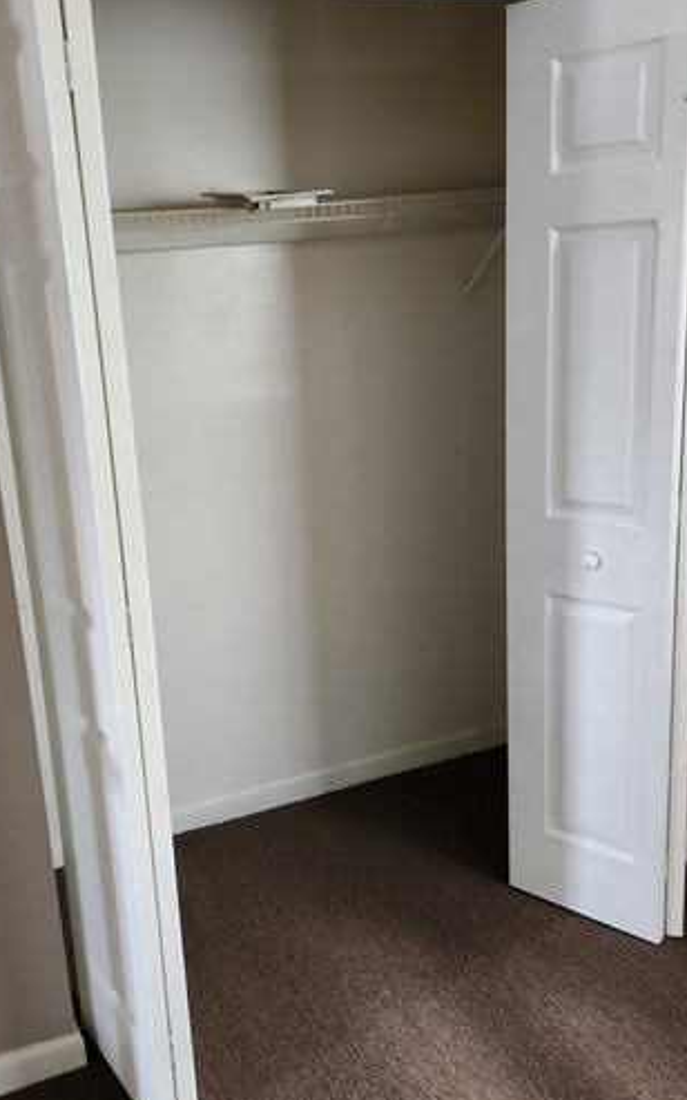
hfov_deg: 38.3
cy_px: 521
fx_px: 989
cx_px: 317
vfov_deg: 58.1
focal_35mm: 33
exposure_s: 1/30
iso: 500
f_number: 1.8
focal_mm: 5.4
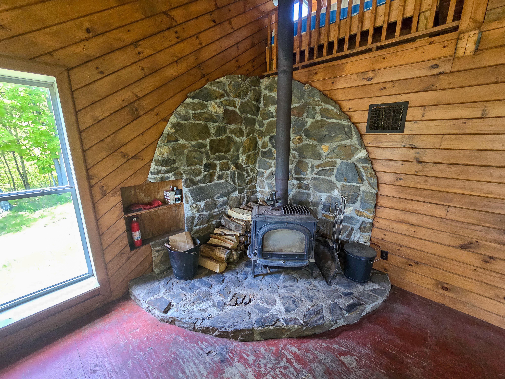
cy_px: 190
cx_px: 252
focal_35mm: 13
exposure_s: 1/60
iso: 500
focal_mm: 2.2
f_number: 2.2
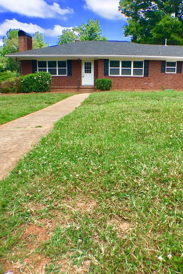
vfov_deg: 47.4
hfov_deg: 32.5
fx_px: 313
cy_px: 135
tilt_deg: -12.3
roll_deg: -1.7
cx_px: 108
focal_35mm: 41
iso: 25
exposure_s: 1/894
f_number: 2.2
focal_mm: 4.15
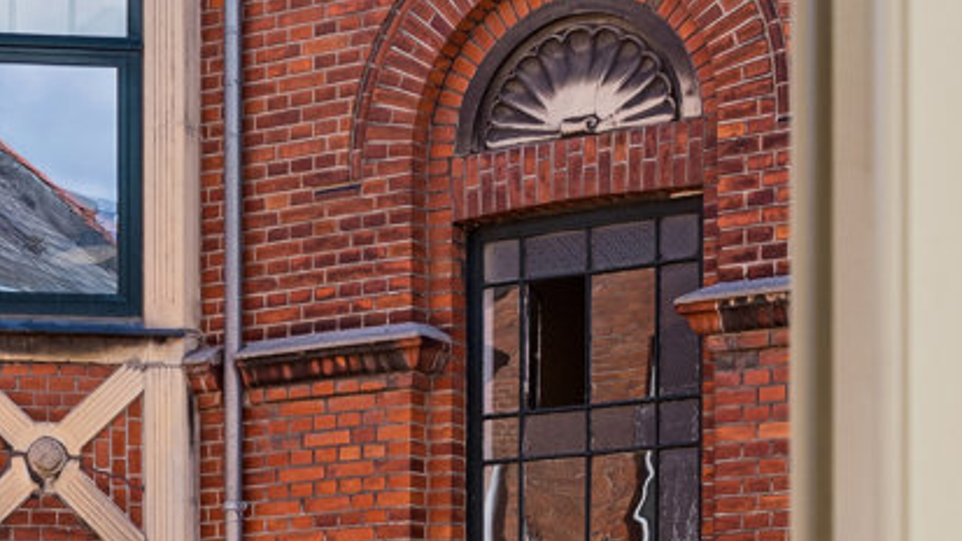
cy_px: 800
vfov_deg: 9.6
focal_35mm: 122
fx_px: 3121
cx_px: 58
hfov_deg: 17.2
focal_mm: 29
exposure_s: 1/100
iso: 200
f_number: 8
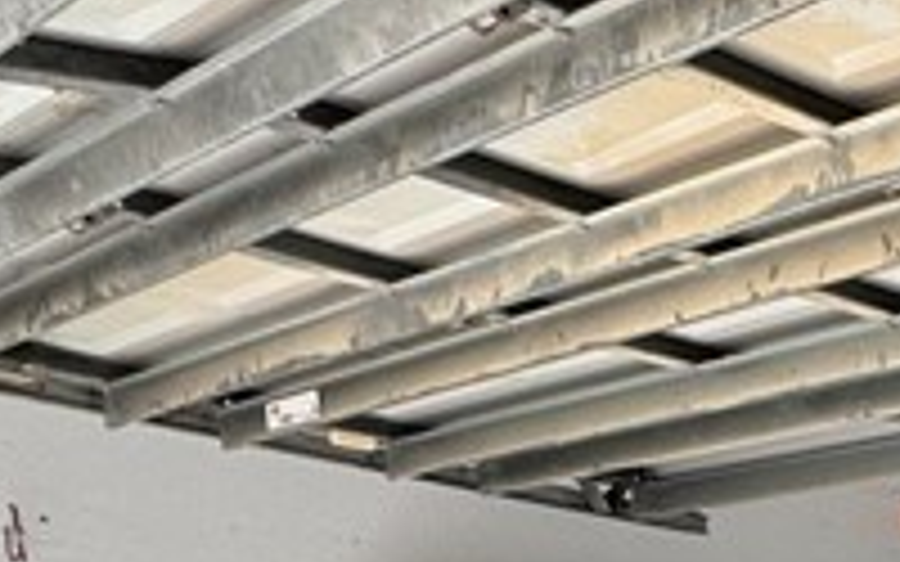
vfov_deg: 14.3
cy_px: 1124
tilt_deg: -6.3
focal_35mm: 76
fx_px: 1864
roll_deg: -2.3
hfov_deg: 21.0
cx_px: 1494
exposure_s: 1/239
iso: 40
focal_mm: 2.22
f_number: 2.2
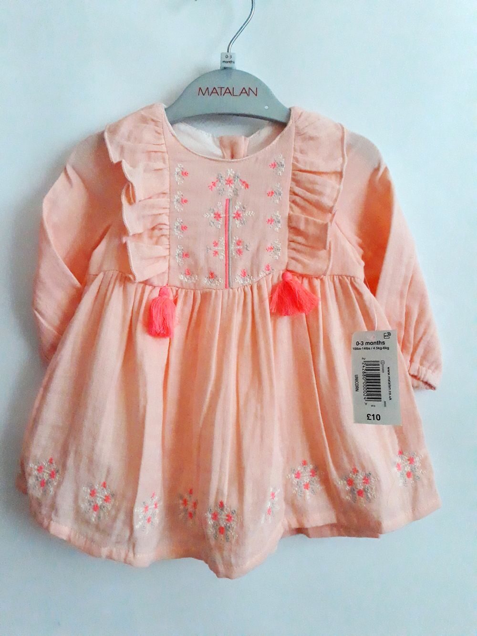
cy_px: 318
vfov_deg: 65.3
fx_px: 496
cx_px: 238
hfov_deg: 51.4
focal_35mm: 27
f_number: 1.7
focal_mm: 3.71
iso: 800
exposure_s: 1/127
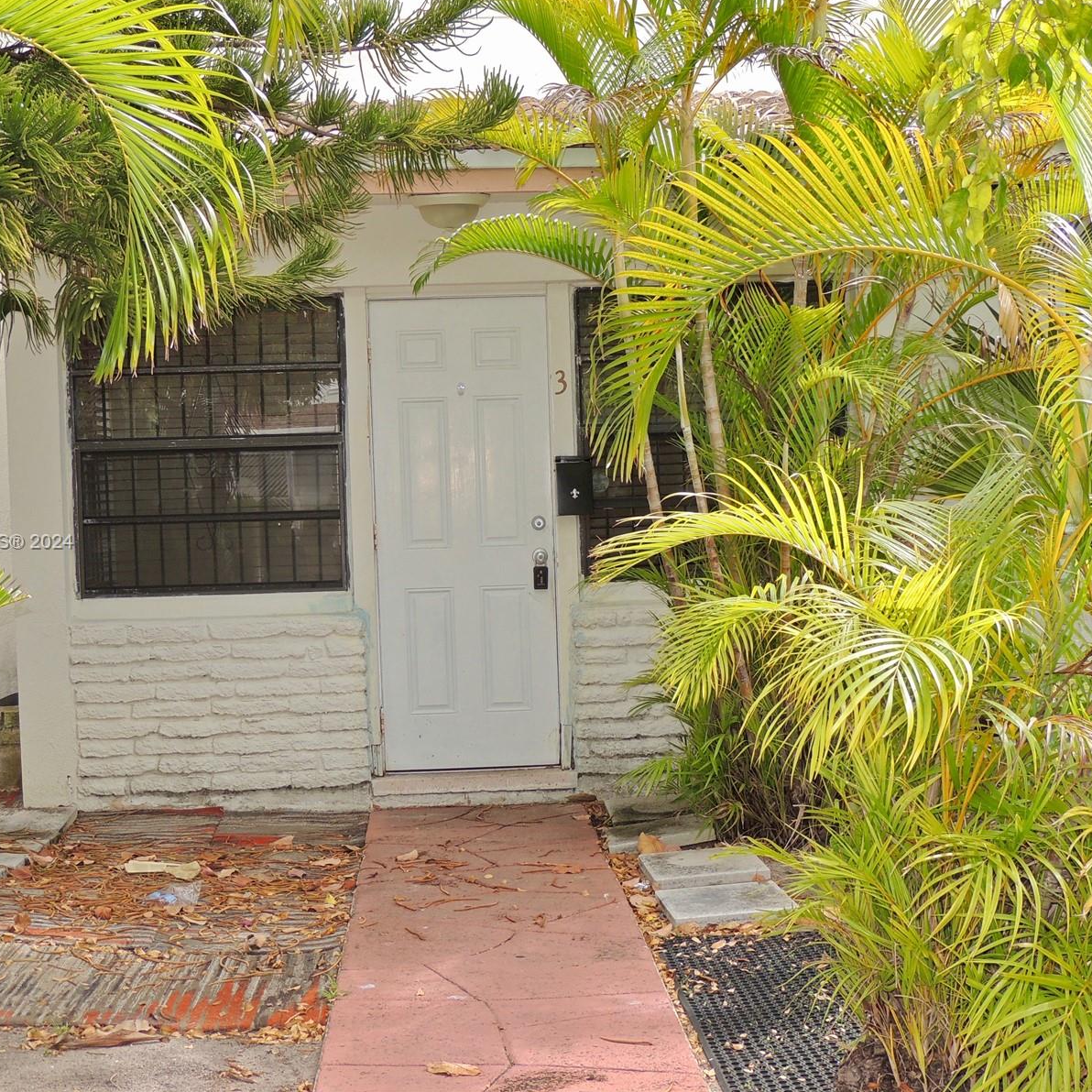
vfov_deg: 33.4
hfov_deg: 33.4
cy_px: 543
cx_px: 513
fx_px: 1820
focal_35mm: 51
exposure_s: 1/320
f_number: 3.4
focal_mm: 7.6
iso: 100
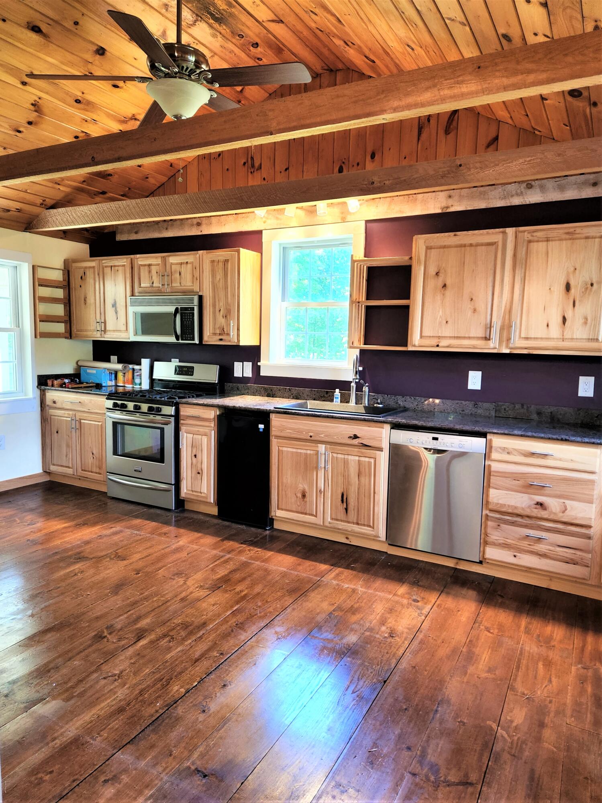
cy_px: 402
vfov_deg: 73.9
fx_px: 534
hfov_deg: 58.9
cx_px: 301
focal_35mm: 23
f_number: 1.8
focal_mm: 5.4
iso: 400
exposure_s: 1/120
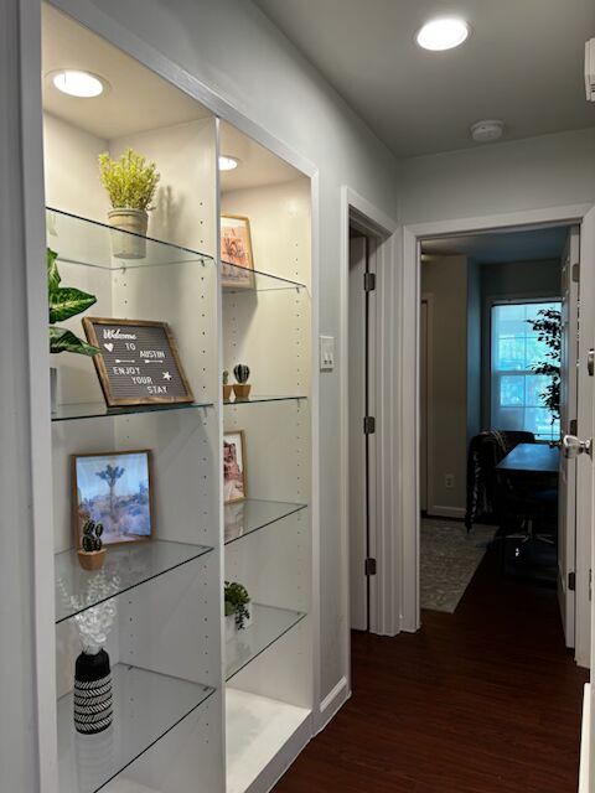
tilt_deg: -1.8
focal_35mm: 26
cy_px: 396
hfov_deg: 53.1
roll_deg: +0.0
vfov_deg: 67.3
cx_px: 298
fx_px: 596
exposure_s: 1/60
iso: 64
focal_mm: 5.96
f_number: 1.6
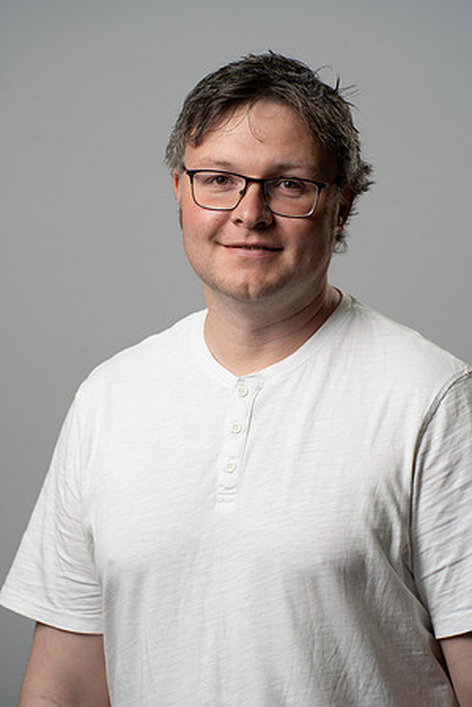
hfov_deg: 7.6
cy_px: 354
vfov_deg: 11.4
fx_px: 3540
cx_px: 236
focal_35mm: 180
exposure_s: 1/160
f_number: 7.1
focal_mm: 180
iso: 160
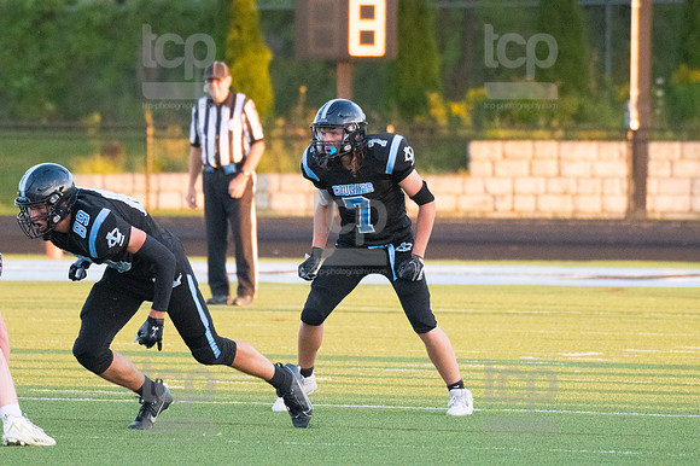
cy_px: 233
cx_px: 350
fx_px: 9036
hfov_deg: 4.4
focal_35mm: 465
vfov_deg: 3.0
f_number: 5.6
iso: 5000
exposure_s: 1/2000
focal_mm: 310
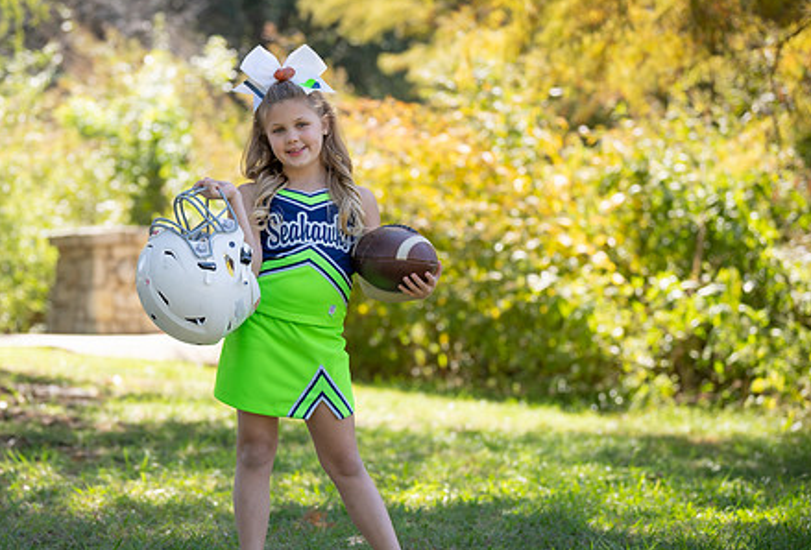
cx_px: 293
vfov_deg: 11.6
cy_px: 310
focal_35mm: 120
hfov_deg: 16.9
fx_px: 2718
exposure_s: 1/400
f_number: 2.8
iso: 100
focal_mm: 82
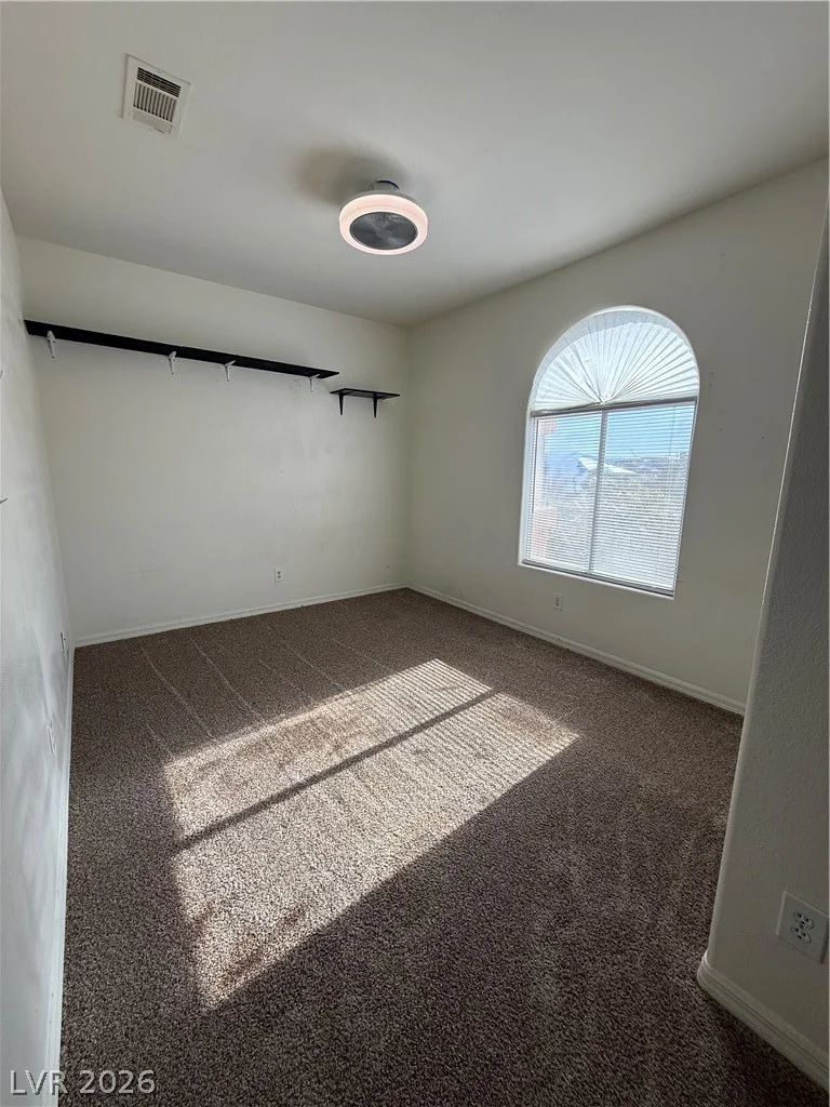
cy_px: 554
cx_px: 415
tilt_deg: -10.4
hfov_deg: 85.7
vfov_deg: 102.1
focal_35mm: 14
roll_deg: -0.9
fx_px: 448
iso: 80
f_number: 2.2
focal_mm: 2.22
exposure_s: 1/200
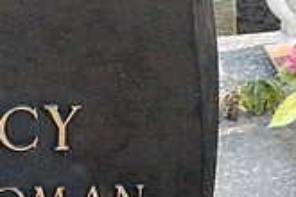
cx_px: -172
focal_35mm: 279
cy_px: 197
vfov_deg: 4.9
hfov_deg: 7.2
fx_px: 2294
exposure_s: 1/320
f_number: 9
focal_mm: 48
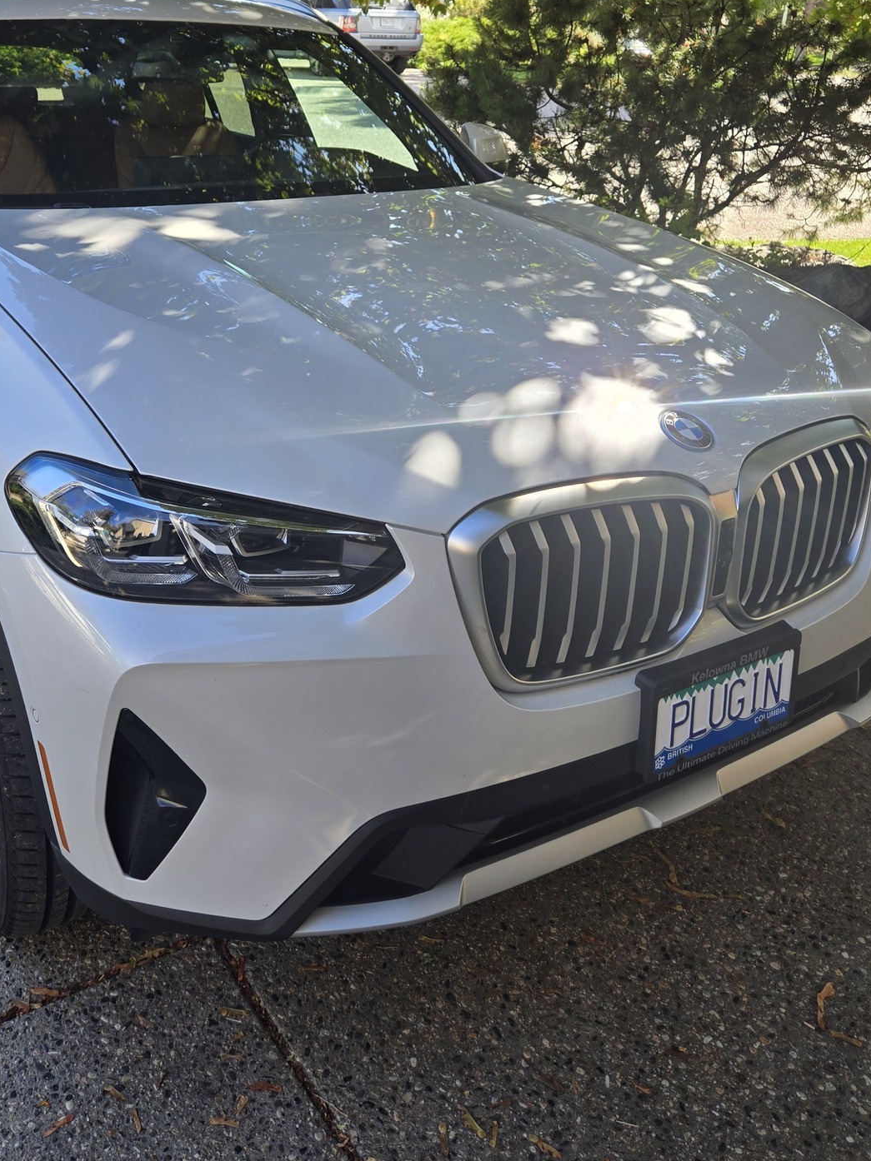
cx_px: 328
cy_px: 381
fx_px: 1107
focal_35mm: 33
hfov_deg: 42.6
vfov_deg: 54.2
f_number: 1.8
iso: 25
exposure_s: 1/363
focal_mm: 5.4
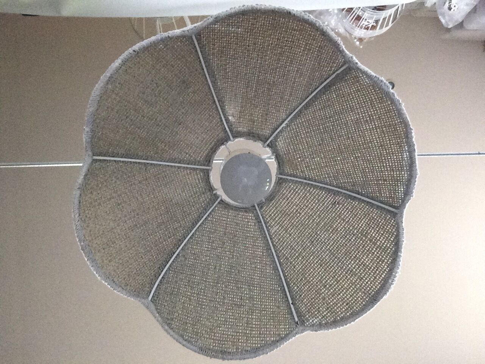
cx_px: 242
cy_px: 182
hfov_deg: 58.4
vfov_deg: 45.4
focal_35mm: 31
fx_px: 434
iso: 400
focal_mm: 2.15
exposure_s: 1/33
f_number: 2.4
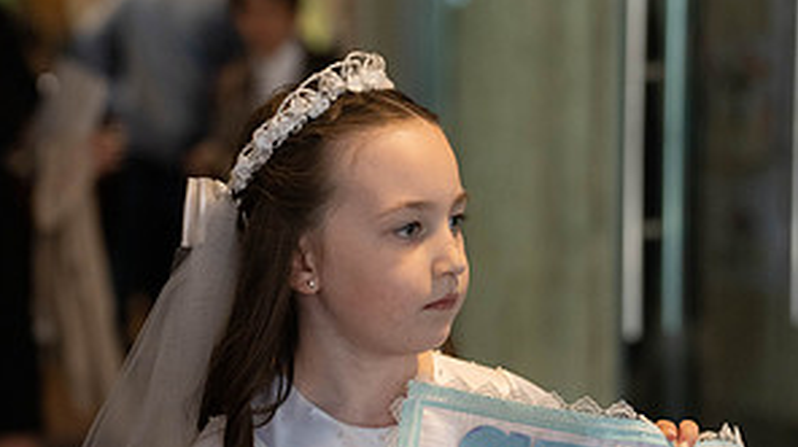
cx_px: 396
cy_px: 339
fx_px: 2326
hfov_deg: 19.5
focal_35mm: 110
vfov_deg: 11.0
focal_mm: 69
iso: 6400
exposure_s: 1/640
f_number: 2.8
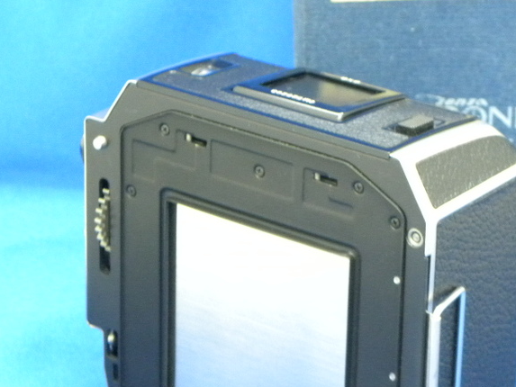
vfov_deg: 8.3
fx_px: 2654
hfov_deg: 11.1
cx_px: 423
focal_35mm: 178
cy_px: 184
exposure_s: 1/15.2
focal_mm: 15.1
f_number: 4
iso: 400
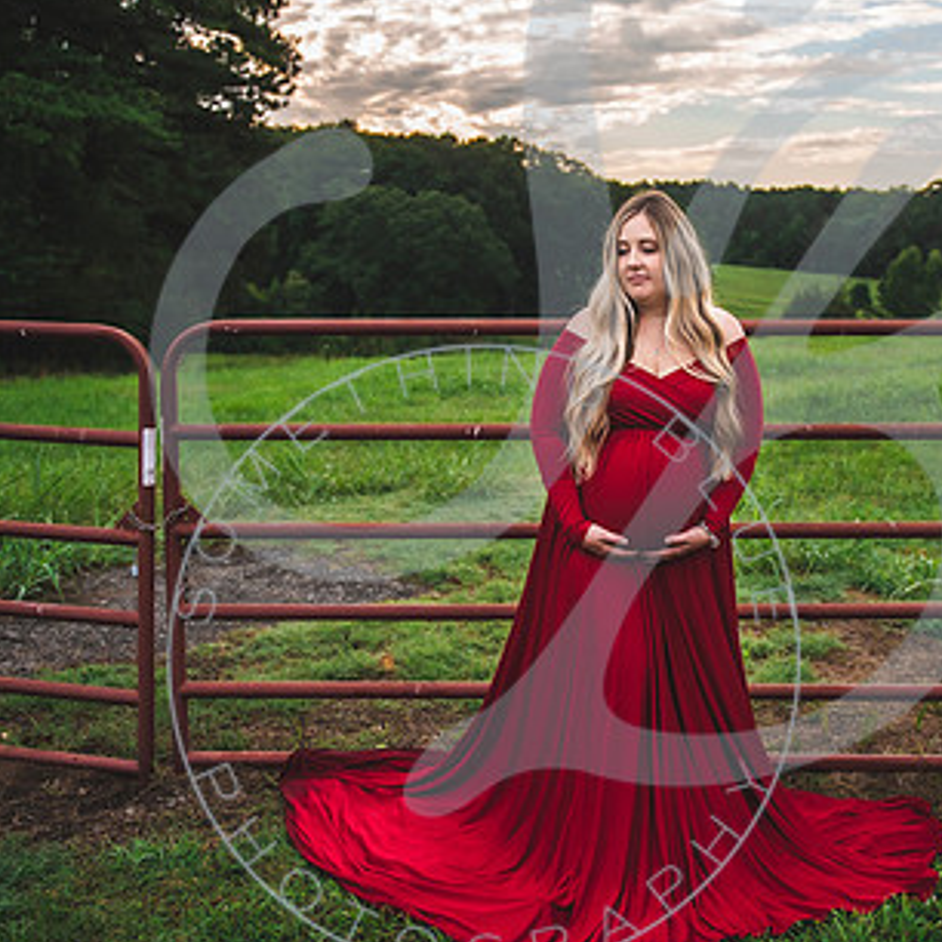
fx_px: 1232
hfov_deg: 41.3
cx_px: 637
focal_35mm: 40
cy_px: 402
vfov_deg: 41.8
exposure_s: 1/1000
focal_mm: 24
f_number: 2.8
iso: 200
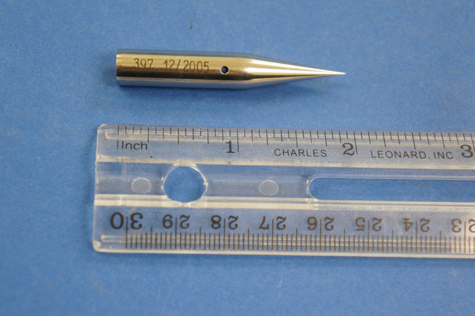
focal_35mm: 82
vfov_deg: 16.5
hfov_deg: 24.6
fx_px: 1087
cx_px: 238
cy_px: 158
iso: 400
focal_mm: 55
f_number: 5.6
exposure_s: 1/15
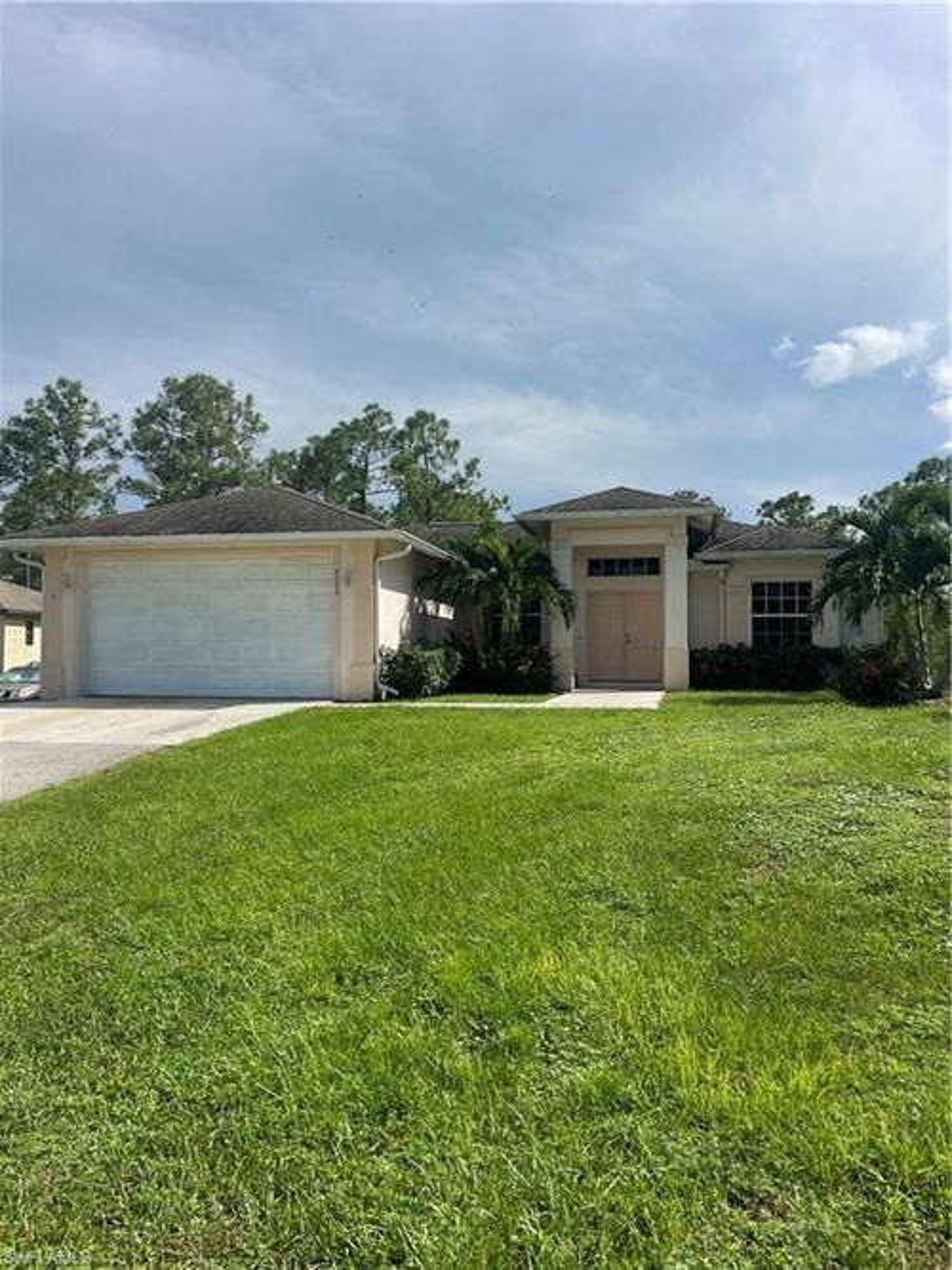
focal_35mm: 26
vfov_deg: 67.3
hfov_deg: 53.0
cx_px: 476
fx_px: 954
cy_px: 635
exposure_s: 1/6135
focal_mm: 4.2
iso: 32
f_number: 1.6
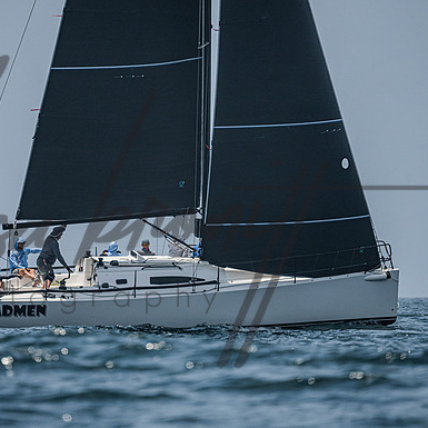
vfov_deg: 2.7
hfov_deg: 2.7
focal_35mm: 645
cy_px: 204
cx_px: 152
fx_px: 9023
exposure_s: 1/6400
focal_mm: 400
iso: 400
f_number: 5.6
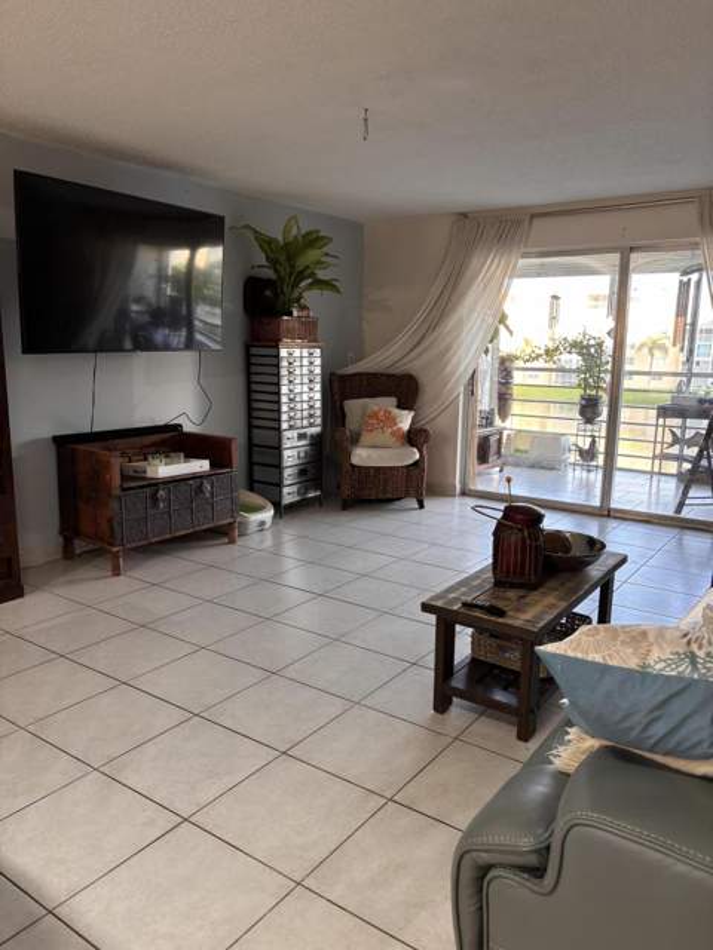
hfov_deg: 53.1
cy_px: 475
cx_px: 356
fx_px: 714
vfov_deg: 67.3
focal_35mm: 26
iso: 125
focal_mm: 5.96
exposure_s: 1/60
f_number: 1.6
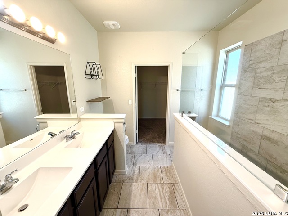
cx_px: 144
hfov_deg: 102.1
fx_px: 116
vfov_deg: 85.7
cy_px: 108
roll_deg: -0.4
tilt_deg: -11.1
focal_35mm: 14
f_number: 2.2
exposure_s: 1/120
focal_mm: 2.22
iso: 160
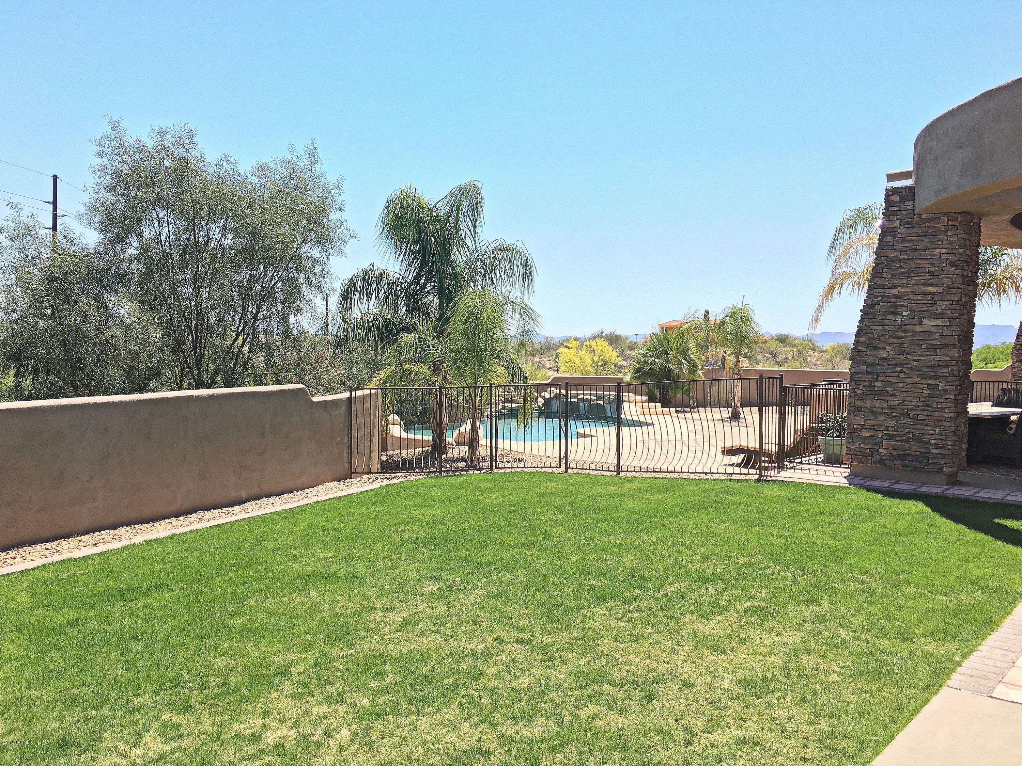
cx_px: 511
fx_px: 856
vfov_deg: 48.2
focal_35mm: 29
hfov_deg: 61.7
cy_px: 383
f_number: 2.2
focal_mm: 4.15
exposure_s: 1/620
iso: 25
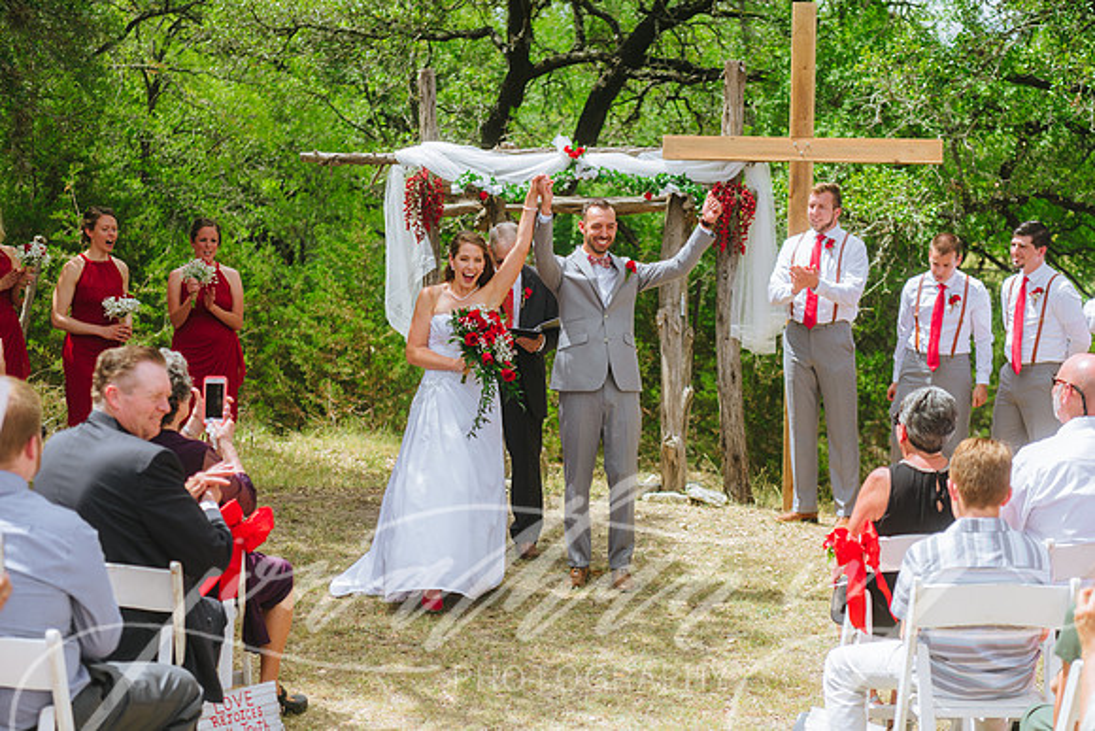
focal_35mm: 70
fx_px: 2130
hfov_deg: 28.8
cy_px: 366
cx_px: 548
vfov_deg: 19.5
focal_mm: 70
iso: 160
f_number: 2.8
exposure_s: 1/1250
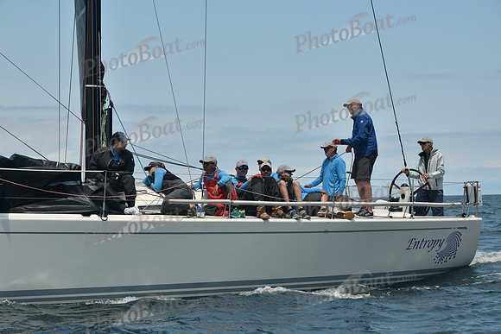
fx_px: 1392
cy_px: 167
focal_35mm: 100
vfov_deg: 13.7
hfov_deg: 20.4
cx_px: 250
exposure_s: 1/640
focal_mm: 100
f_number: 9
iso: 320
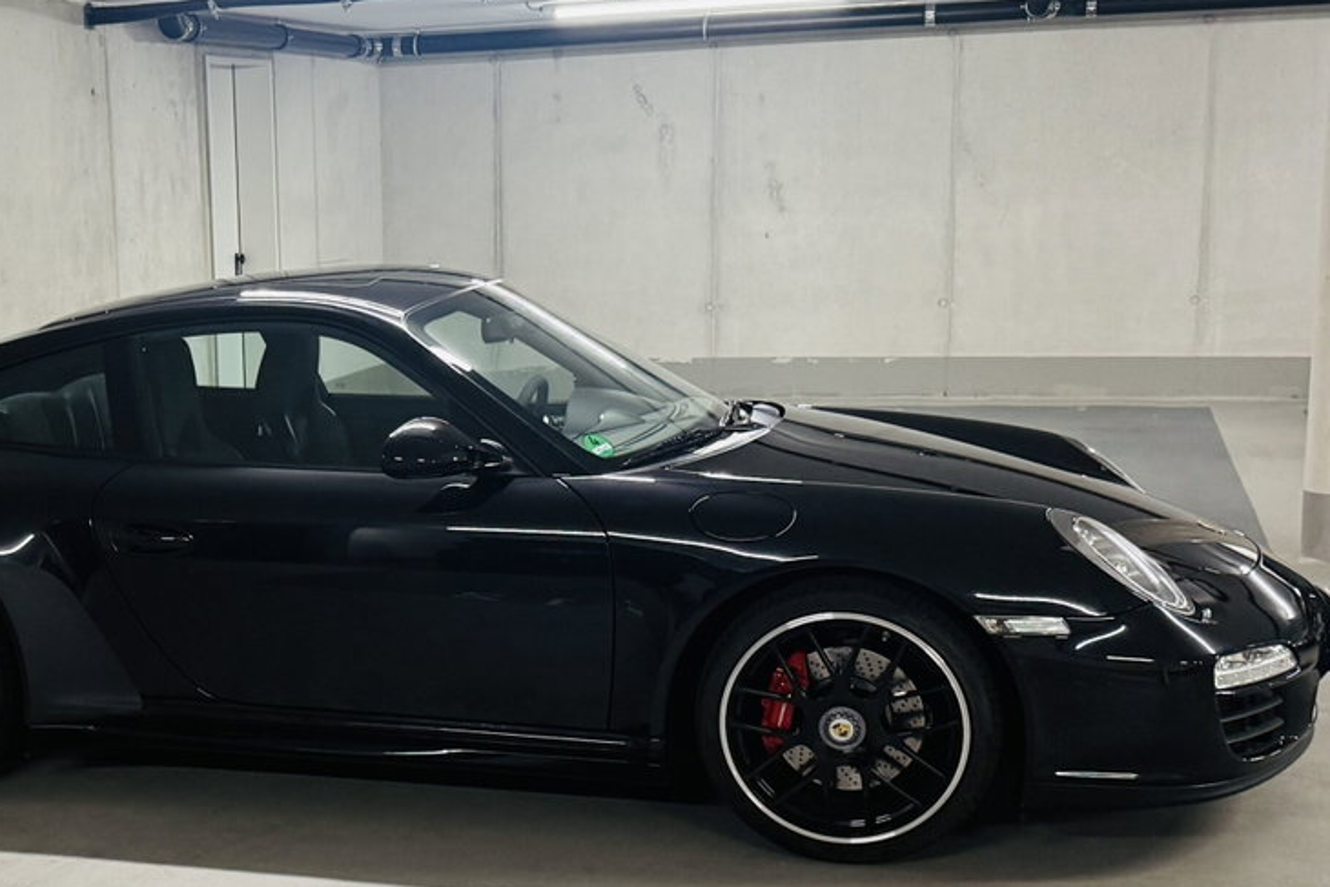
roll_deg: +1.7
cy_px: 326
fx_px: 1293
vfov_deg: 37.6
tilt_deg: -12.5
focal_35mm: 35
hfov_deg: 53.5
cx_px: 455
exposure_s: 1/100
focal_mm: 6.76
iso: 320
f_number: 1.78
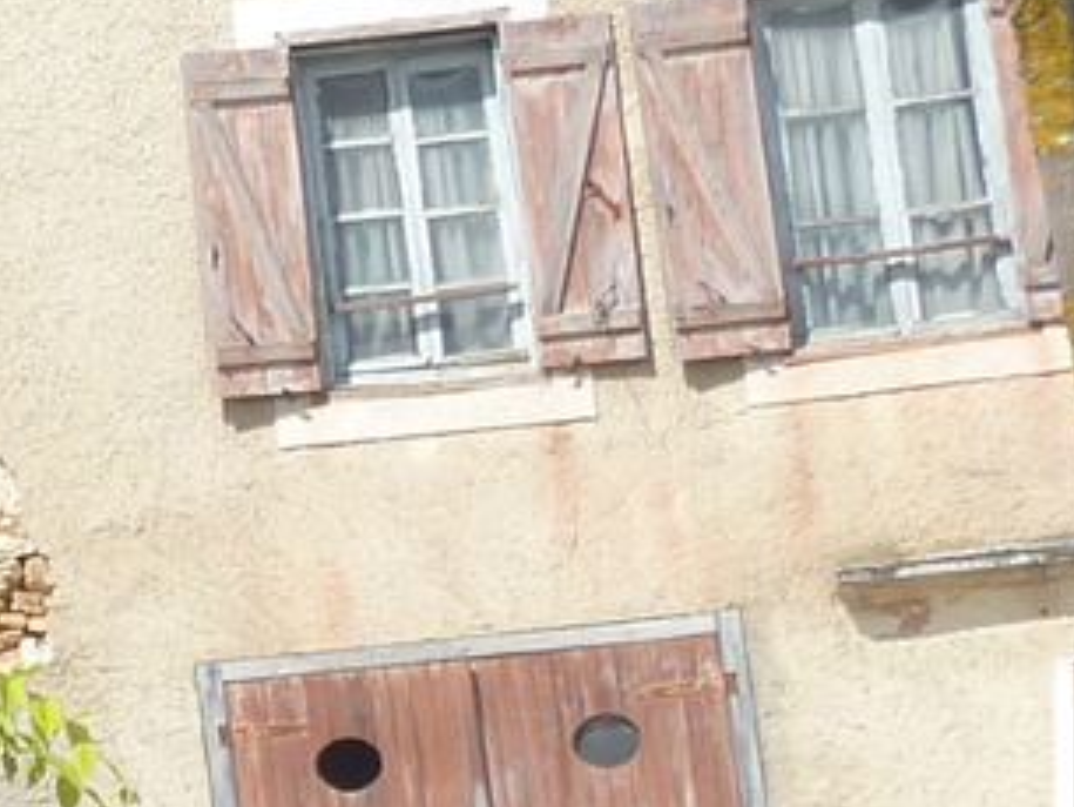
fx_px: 7325
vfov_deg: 6.3
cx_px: -1159
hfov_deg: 8.0
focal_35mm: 236
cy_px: 173
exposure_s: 1/500
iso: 80
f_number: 4.5
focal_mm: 7.3
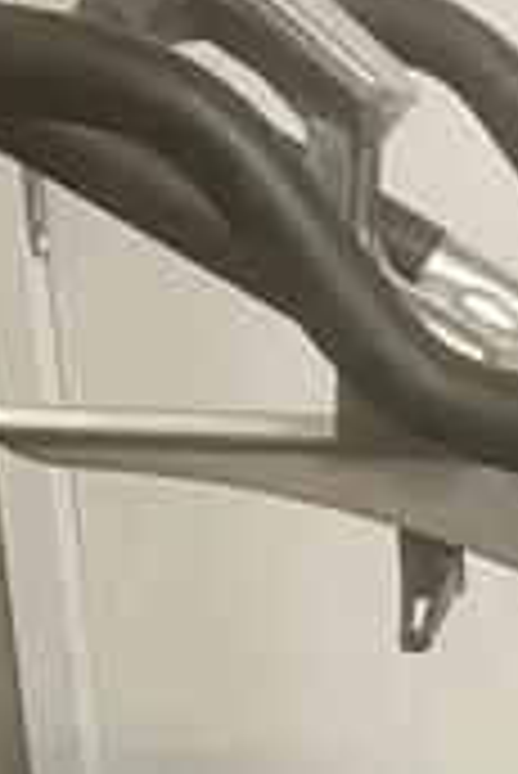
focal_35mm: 173
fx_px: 3726
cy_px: 1480
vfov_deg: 10.9
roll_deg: -1.9
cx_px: 1383
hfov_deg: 7.3
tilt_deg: -21.5
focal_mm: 3.99
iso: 160
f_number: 1.8
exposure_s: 1/50
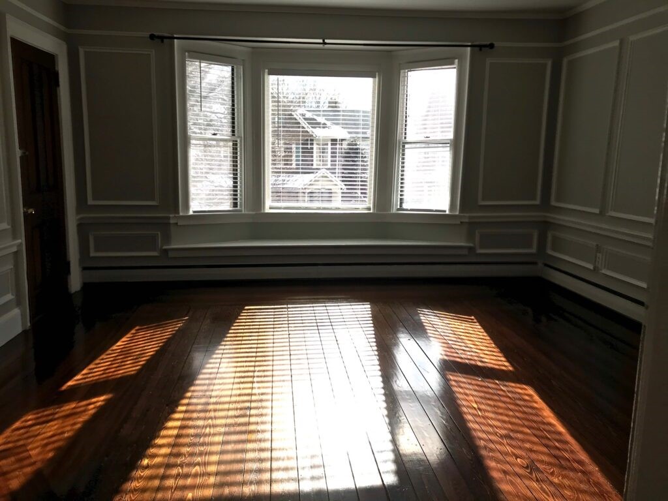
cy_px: 250
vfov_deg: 49.7
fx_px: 540
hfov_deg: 63.4
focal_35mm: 28
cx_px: 334
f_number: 1.8
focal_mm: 3.99
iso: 20
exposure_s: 1/1041
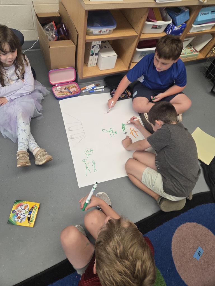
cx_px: 108
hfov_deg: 58.9
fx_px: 190
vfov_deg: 73.9
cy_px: 143
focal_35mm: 23
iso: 160
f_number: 1.8
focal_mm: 5.4
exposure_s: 1/120
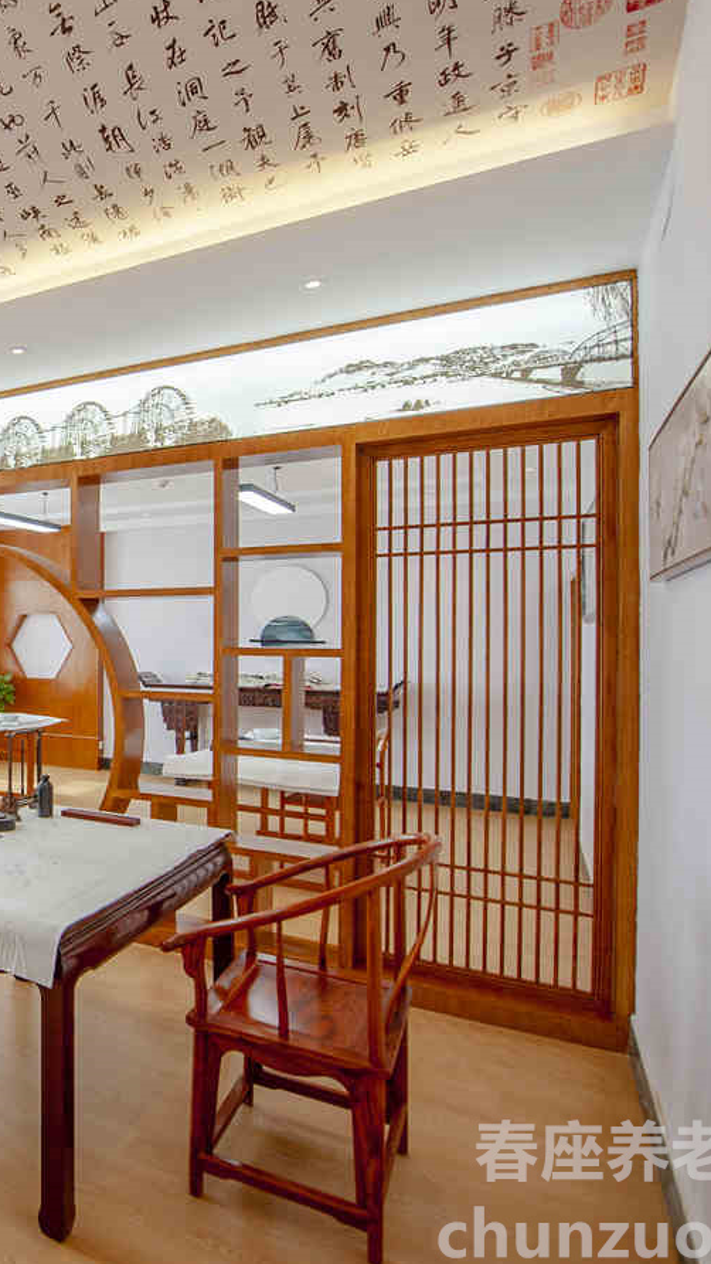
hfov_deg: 39.4
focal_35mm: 23
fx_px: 771
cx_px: -92
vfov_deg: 78.7
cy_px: 628
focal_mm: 14
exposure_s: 1/100
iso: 200
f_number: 3.5
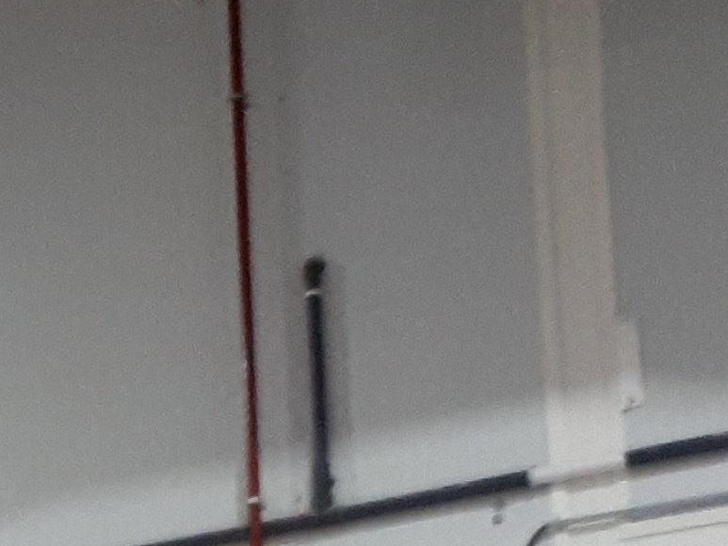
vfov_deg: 8.8
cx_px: -1032
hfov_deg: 10.5
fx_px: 3386
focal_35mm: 161
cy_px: 974
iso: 200
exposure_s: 1/33
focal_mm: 3.6
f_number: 1.9
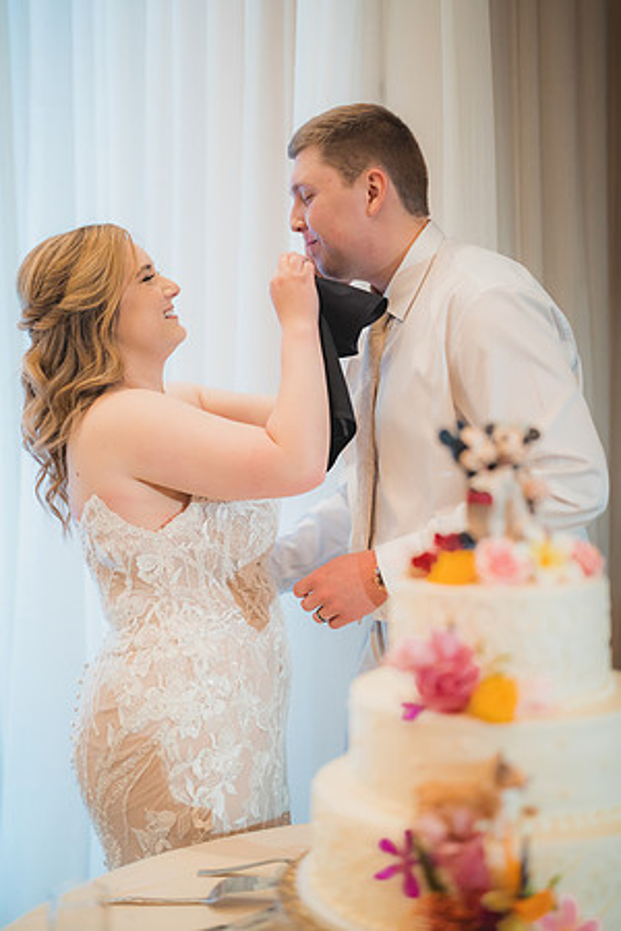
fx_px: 1294
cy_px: 466
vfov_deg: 39.6
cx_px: 310
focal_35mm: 50
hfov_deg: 27.0
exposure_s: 1/500
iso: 1250
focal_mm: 50
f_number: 1.4
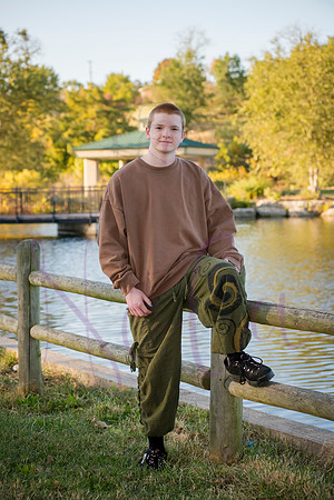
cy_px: 250
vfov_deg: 25.4
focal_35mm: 80
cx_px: 167
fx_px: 1113
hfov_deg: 17.1
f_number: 5
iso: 400
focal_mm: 80
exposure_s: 1/640
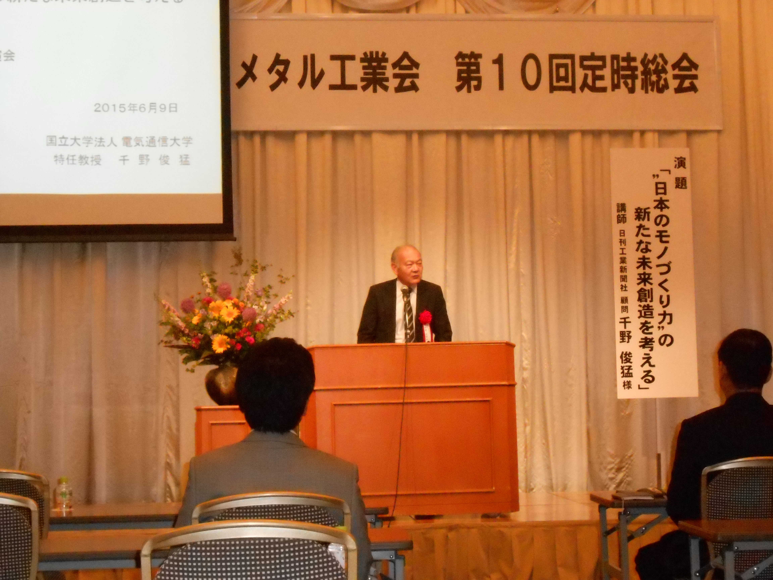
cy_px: 290
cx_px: 386
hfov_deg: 30.7
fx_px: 1407
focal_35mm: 63
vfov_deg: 23.3
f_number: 5.6
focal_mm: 11.3
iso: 1250
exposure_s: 1/60
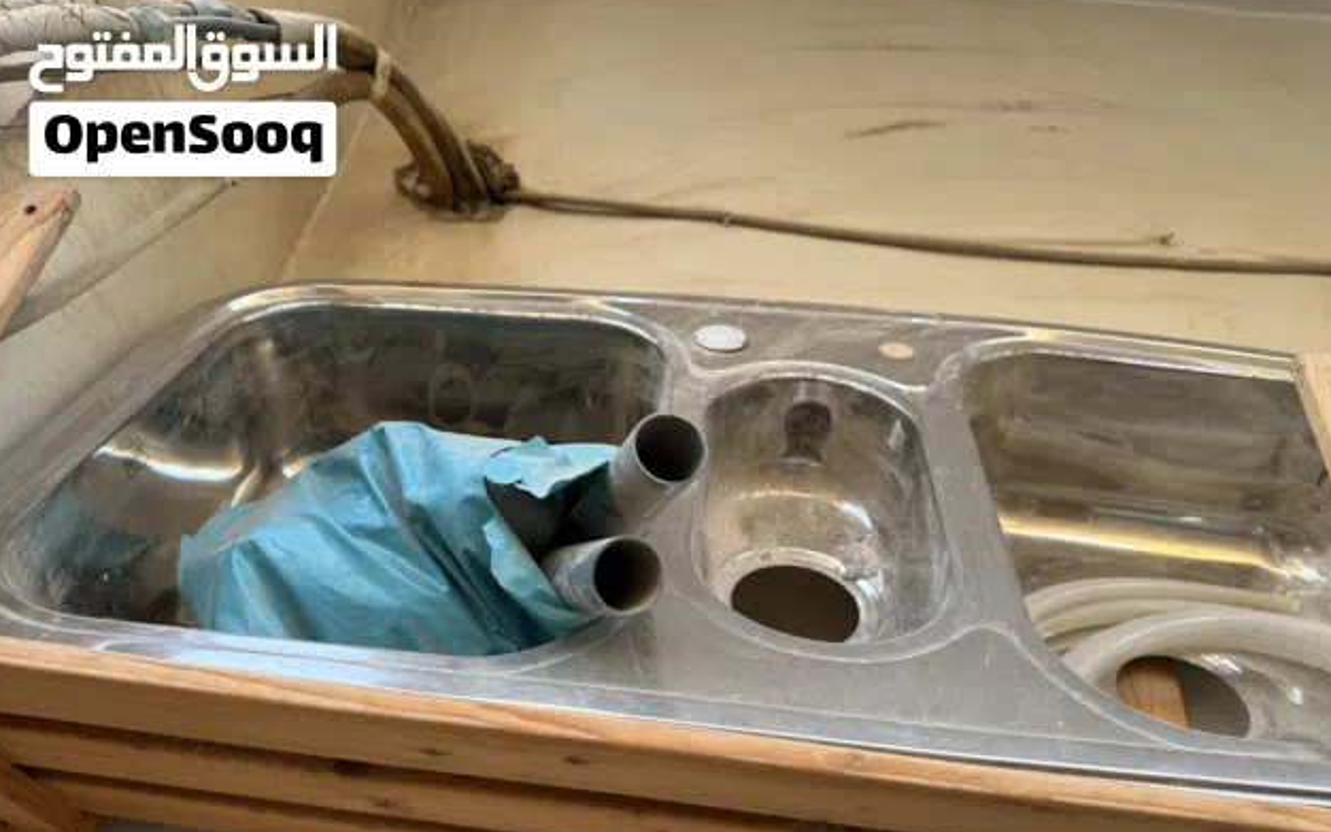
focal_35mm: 26
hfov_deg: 70.4
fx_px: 943
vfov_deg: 47.4
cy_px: 483
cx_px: 657
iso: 80
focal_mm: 6.76
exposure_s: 1/121
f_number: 1.78
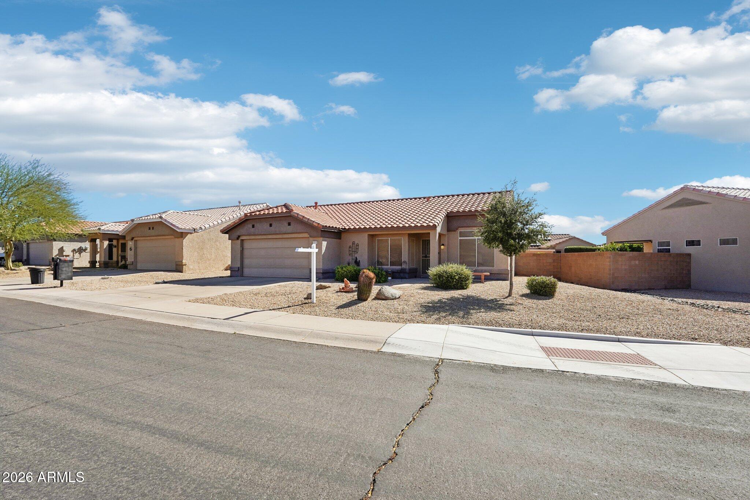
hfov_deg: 95.0
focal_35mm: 16
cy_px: 250
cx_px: 375
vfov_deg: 72.0
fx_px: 344
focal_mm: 16.5
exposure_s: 1/3200
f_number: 5
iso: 400
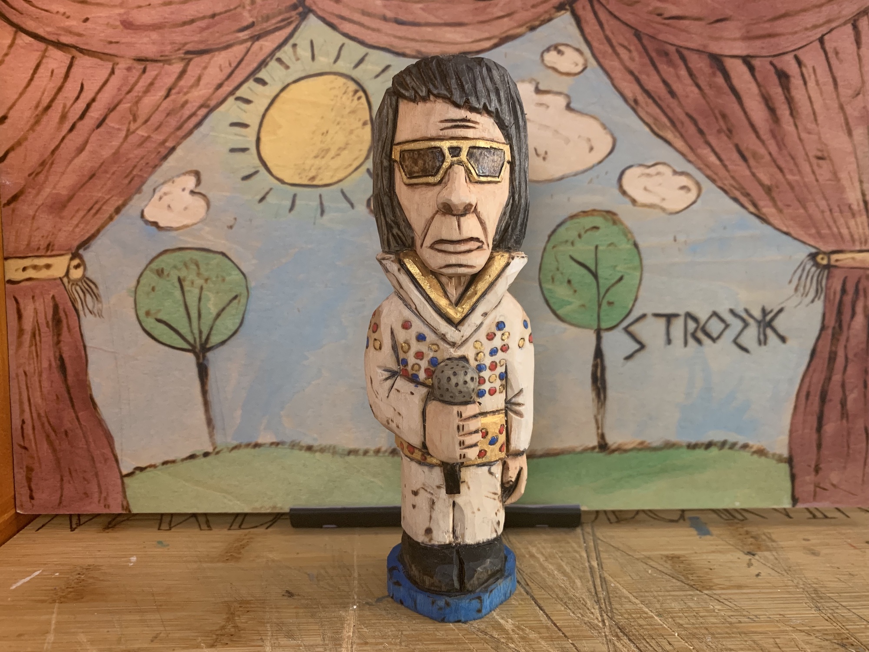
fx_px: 653
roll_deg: -0.7
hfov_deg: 67.3
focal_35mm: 26
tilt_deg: -7.7
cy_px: 326
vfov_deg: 53.1
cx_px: 434
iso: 400
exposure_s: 1/33
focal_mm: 4.25
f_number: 1.8
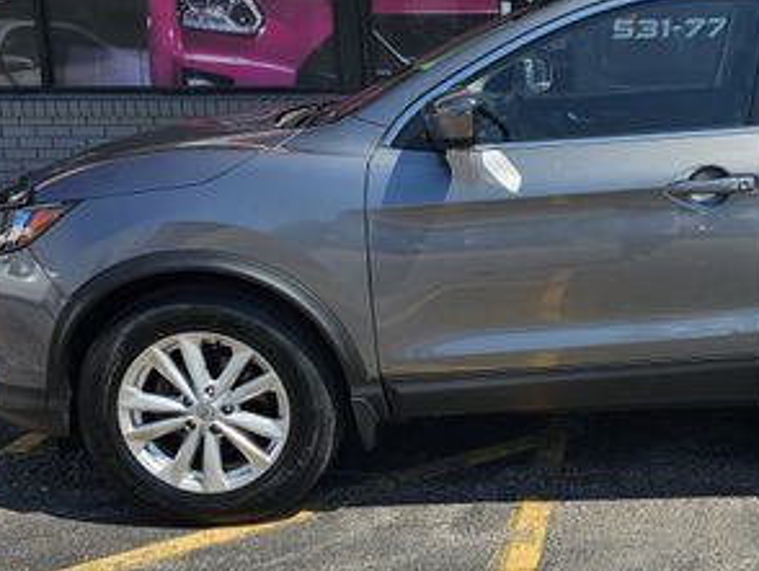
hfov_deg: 36.0
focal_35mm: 50
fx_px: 1097
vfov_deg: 29.1
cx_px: 671
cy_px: 220
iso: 10
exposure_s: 1/640
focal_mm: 6.3
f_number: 1.7
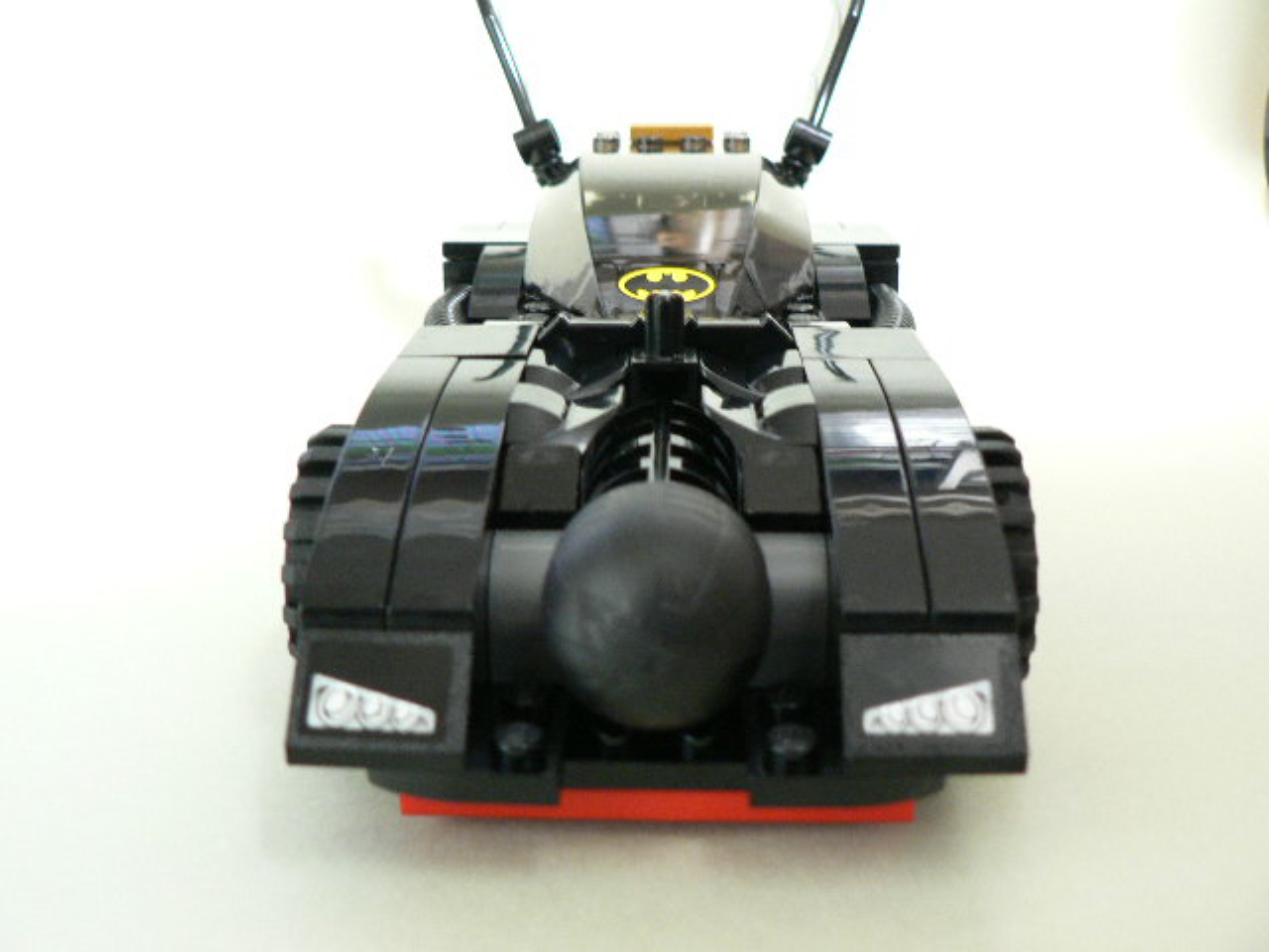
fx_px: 1320
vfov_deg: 39.7
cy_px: 476
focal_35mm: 36
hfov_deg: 51.4
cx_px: 634
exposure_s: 1/5
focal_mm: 6
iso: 200
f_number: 2.8
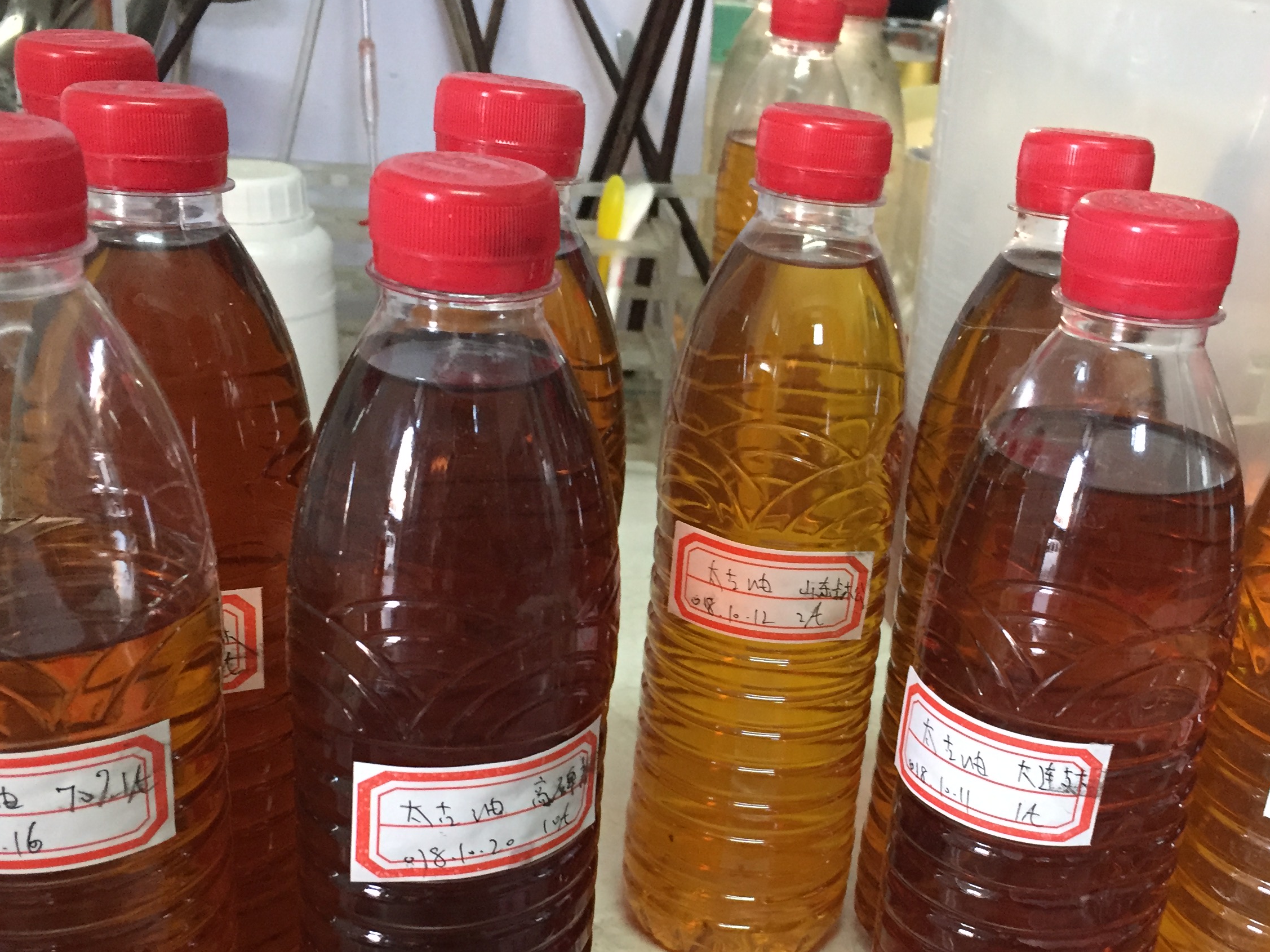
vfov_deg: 34.1
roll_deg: -6.6
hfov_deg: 44.5
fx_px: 1541
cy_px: 615
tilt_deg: -26.0
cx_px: 767
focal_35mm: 42
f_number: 2.2
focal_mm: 4.15
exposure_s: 1/20
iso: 250
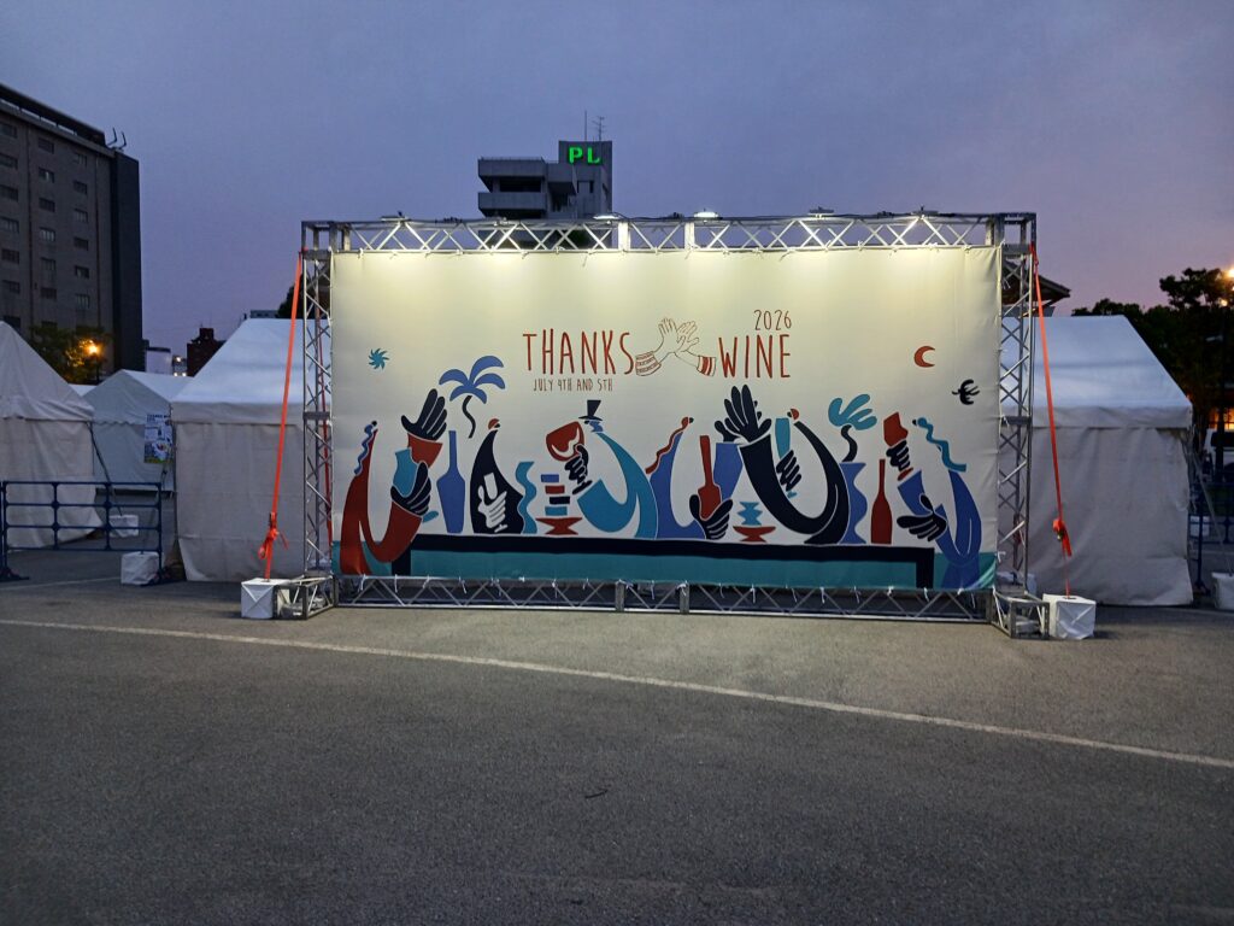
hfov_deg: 65.3
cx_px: 617
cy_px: 463
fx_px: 963
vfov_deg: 51.4
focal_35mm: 27
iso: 160
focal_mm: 4
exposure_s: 1/60
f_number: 1.8
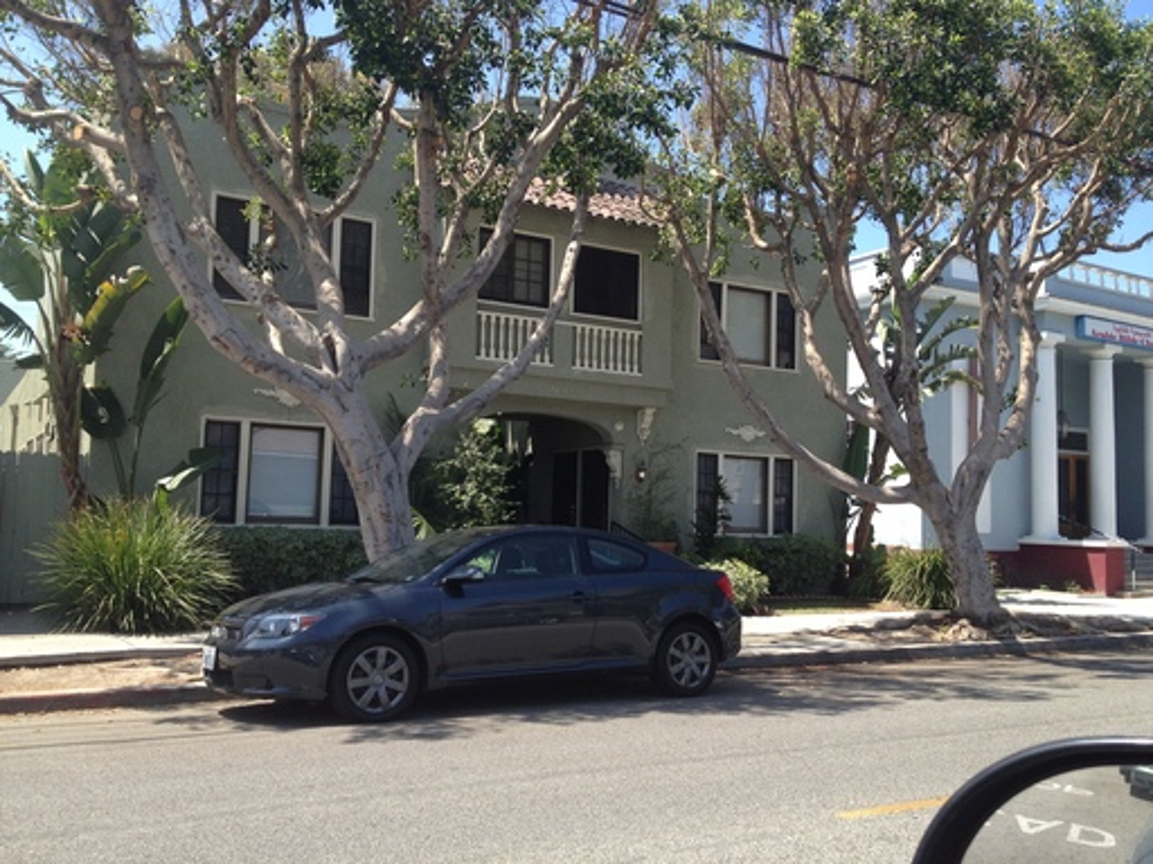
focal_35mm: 35
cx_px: 576
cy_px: 432
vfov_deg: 40.7
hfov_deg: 52.6
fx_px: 1166
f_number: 2.4
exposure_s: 1/642
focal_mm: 4.28
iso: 64
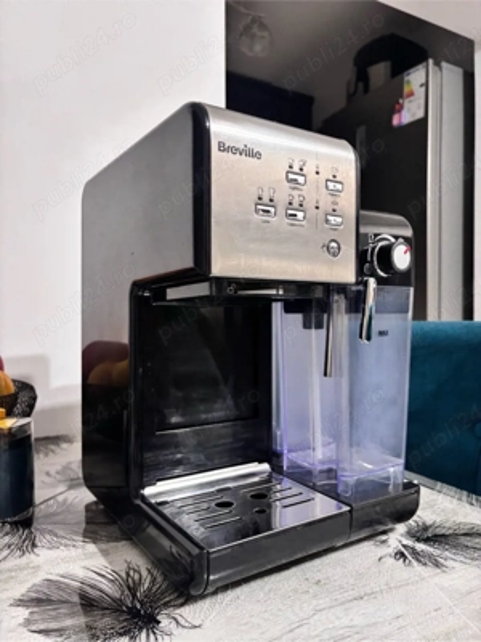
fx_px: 482
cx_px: 240
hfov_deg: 53.1
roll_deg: -0.4
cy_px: 321
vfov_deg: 67.3
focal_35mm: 26
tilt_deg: -1.6
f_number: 1.6
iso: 320
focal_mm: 5.96
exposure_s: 1/50
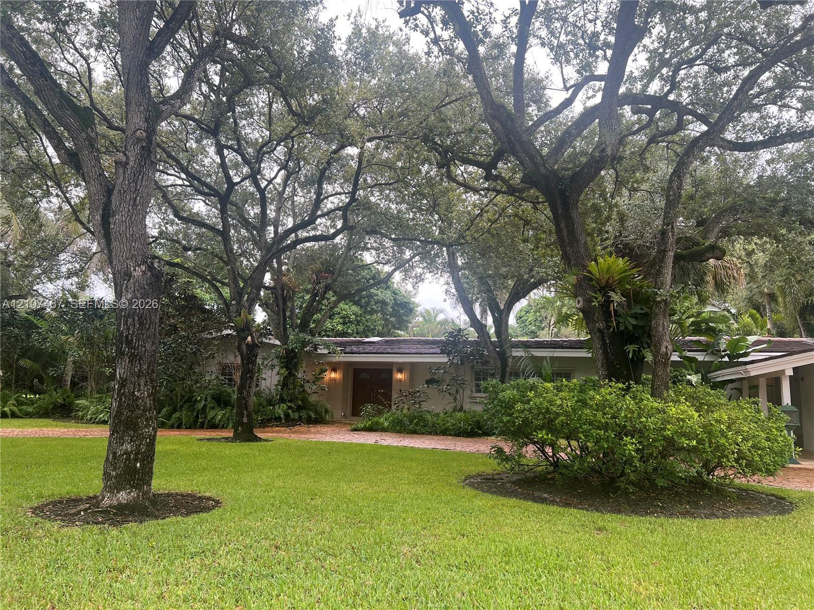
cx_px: 407
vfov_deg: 53.1
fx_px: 611
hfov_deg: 67.3
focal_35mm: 26
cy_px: 305
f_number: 1.5
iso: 50
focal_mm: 5.7
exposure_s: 1/436
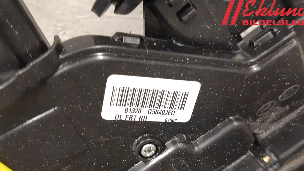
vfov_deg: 38.3
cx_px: 157
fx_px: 242
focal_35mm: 30
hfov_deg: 64.3
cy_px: 119
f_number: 1.7
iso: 320
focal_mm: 3.93
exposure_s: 1/25
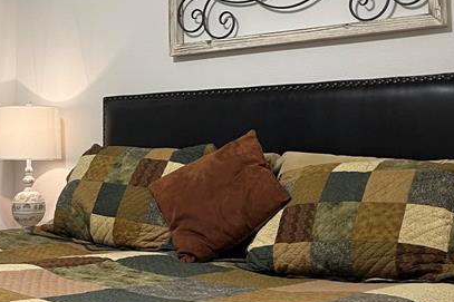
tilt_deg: +6.8
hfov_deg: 29.2
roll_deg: +0.3
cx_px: 108
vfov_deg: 19.7
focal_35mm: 68
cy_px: 48
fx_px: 857
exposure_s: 1/60
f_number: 1.5
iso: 200
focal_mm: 5.7
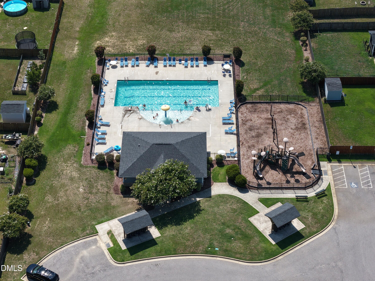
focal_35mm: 70
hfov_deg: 27.8
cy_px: 140
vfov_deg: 21.0
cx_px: 188
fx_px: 758
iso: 125
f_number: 2.8
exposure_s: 1/1600
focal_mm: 19.35
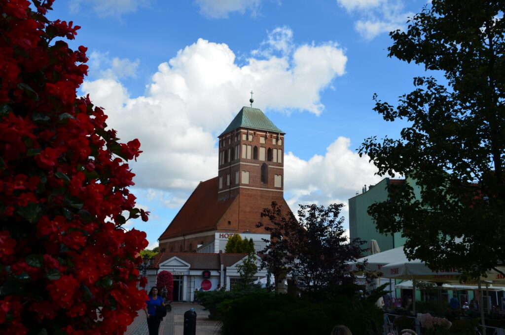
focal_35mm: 48
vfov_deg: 27.9
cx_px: 252
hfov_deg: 41.2
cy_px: 168
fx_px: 672
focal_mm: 32
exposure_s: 1/160
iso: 100
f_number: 11
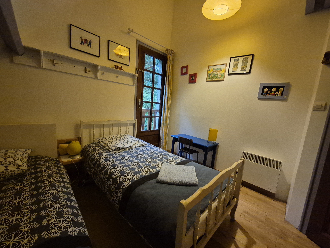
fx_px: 124
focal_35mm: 13
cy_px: 124
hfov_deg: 106.2
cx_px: 165
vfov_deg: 89.9
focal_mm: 1.74
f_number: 2.2
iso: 1000
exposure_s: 1/50
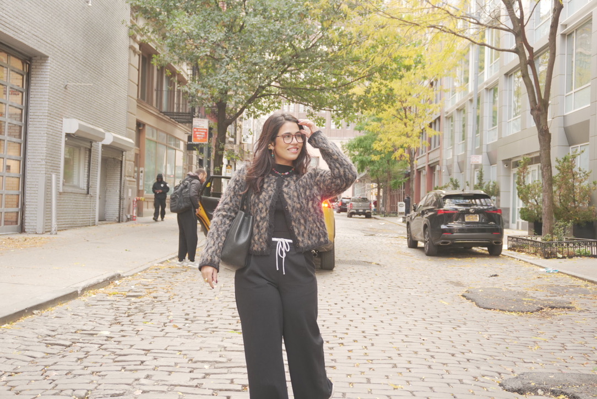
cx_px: 298
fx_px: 647
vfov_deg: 34.2
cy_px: 200
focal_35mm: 39
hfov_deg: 49.5
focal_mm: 26
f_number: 4.5
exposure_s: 1/100
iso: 500
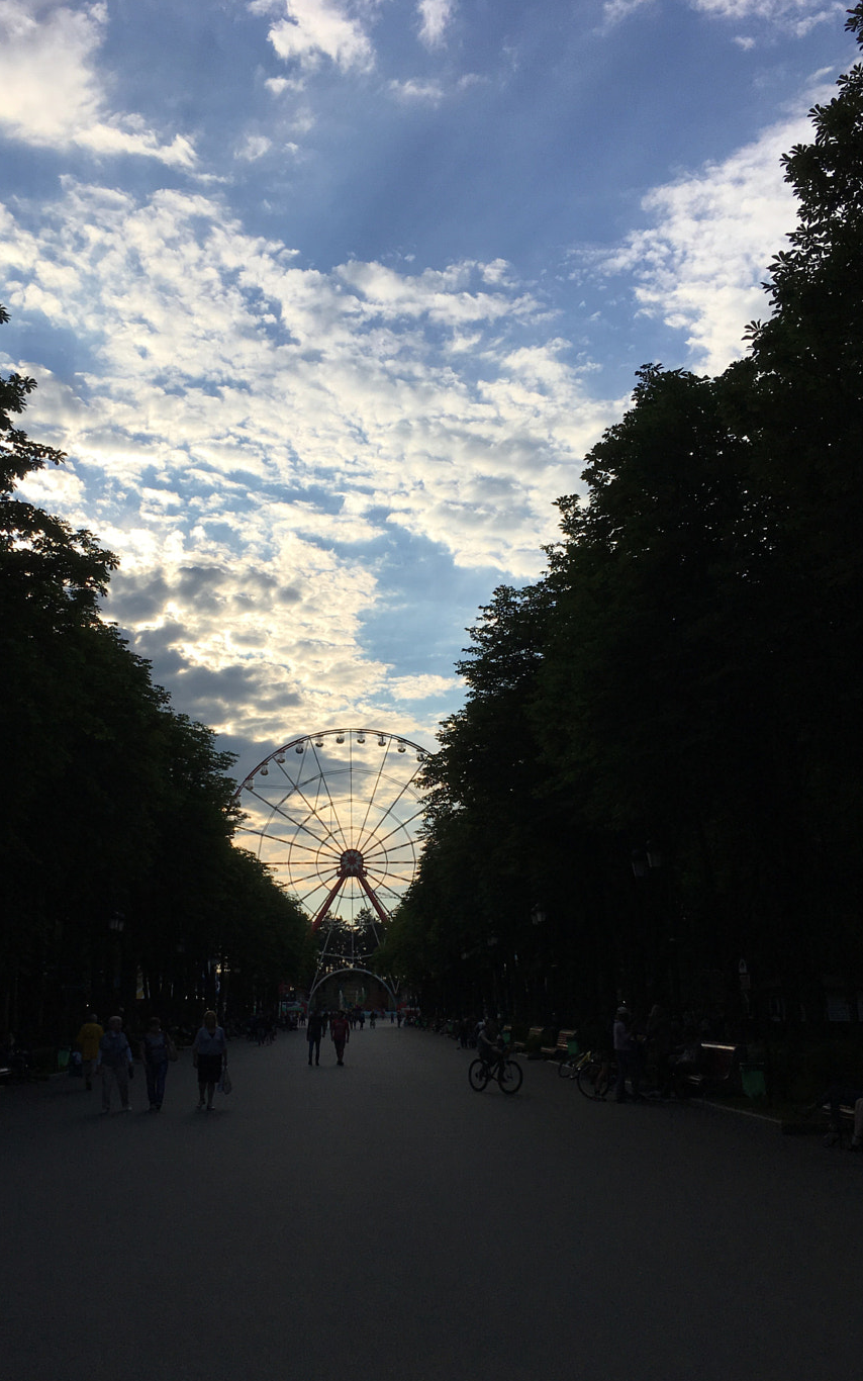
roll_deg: +0.3
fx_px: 1354
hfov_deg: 35.1
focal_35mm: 36
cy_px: 781
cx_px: 320
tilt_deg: +8.6
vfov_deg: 53.8
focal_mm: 4.15
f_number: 2.2
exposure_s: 1/2653
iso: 25
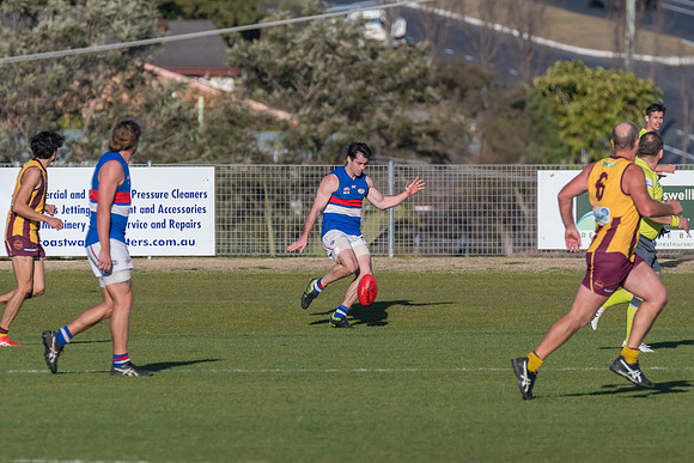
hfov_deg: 2.7
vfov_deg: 1.8
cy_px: 227
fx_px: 14465
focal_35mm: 750
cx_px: 389
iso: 800
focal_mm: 420
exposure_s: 1/4000
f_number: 8
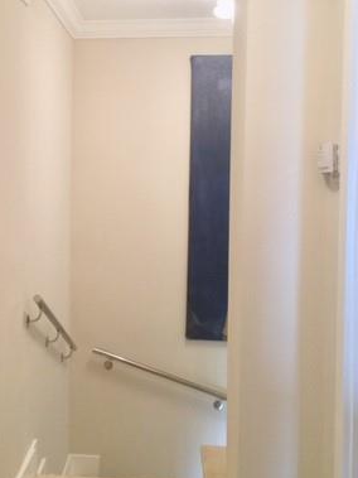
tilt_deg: -0.4
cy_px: 201
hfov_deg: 29.1
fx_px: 676
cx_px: 76
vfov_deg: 38.8
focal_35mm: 49
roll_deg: -0.5
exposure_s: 1/15
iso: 32
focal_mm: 4.15
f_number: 2.2
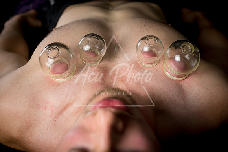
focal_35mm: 50
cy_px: 76
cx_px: 114
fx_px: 317
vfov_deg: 27.0
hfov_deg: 39.6
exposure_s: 1/200
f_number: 5
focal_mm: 50
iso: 800
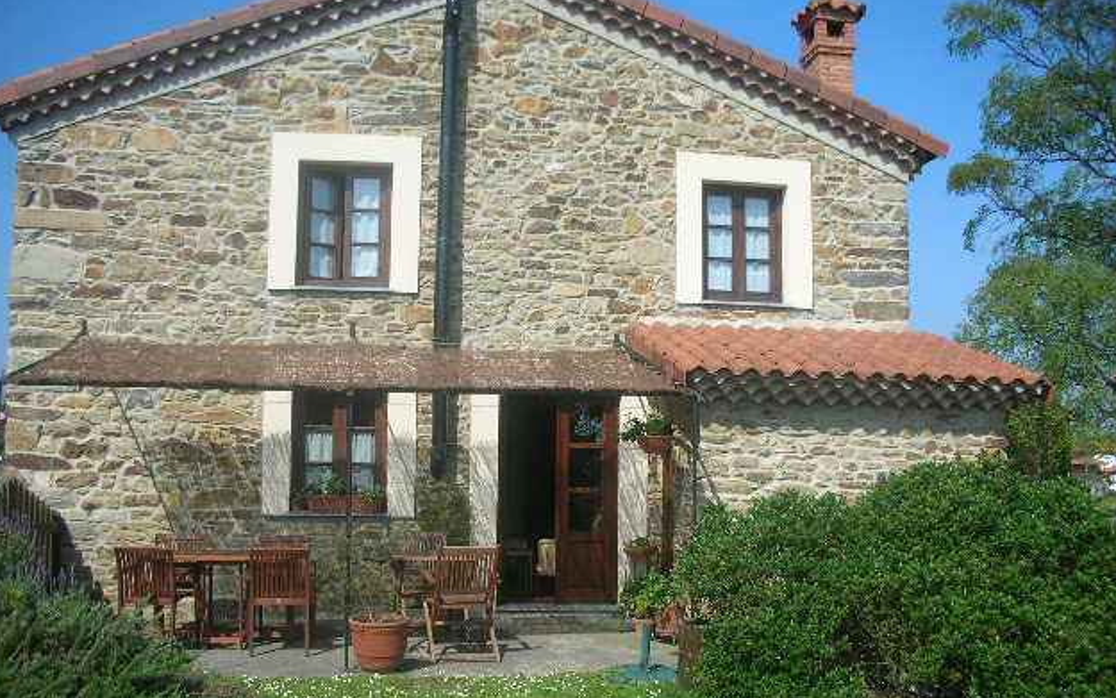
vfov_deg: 33.5
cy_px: 420
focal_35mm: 38
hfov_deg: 51.5
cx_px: 561
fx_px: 1156
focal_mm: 5.8
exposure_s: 1/100
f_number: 8.5
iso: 50
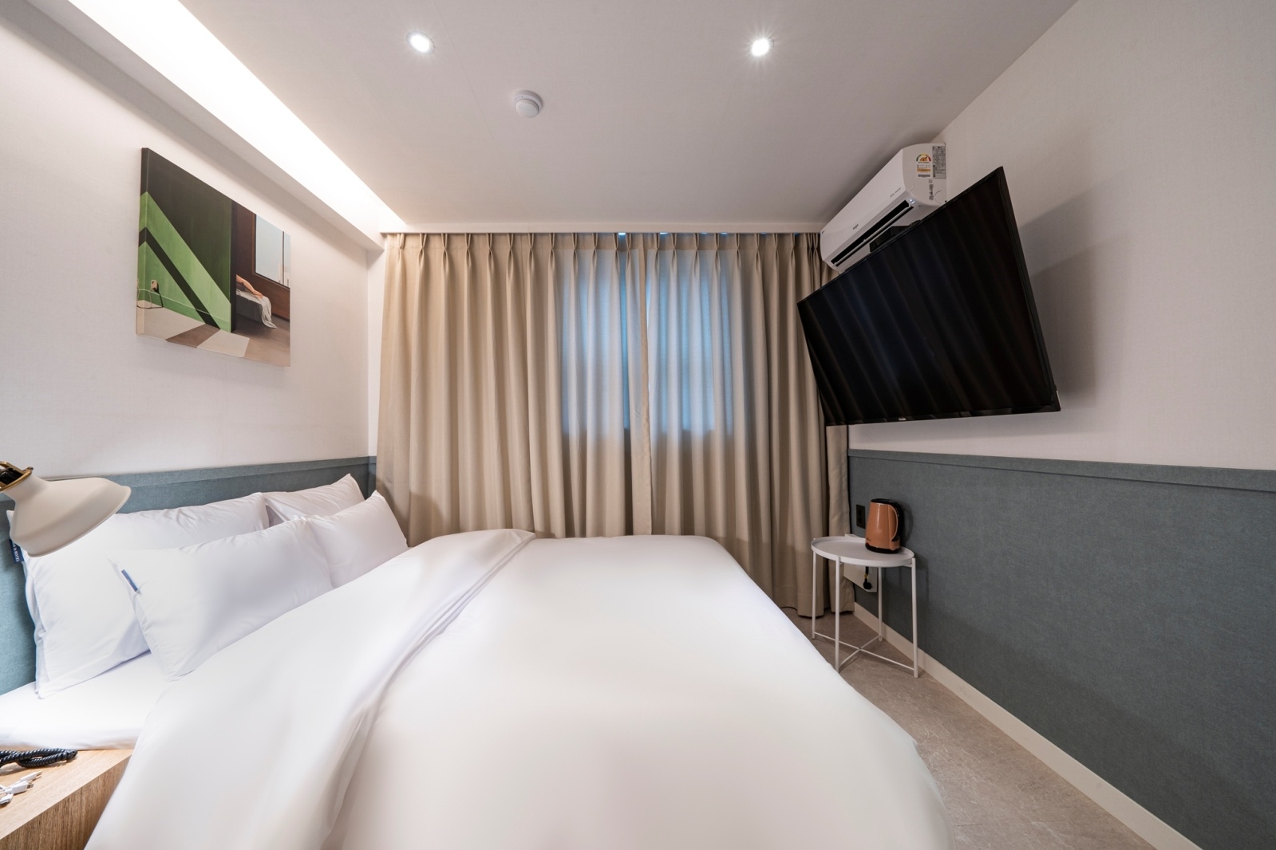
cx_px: 638
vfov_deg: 90.0
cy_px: 425
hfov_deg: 112.6
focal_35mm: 12
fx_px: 425
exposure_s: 1.3
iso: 100
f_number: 14
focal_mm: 12
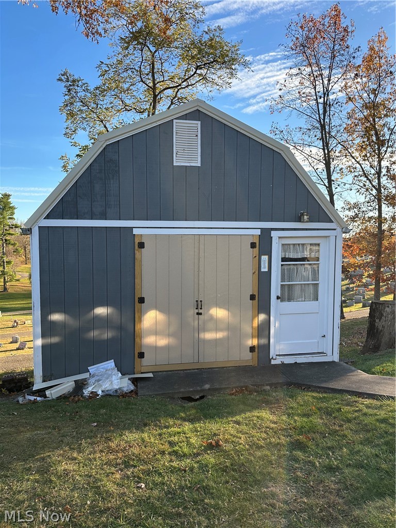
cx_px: 198
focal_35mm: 24
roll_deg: -0.2
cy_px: 264
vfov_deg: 71.6
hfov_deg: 56.8
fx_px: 366
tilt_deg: -3.4
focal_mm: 6.86
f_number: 1.78
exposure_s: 1/879
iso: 80
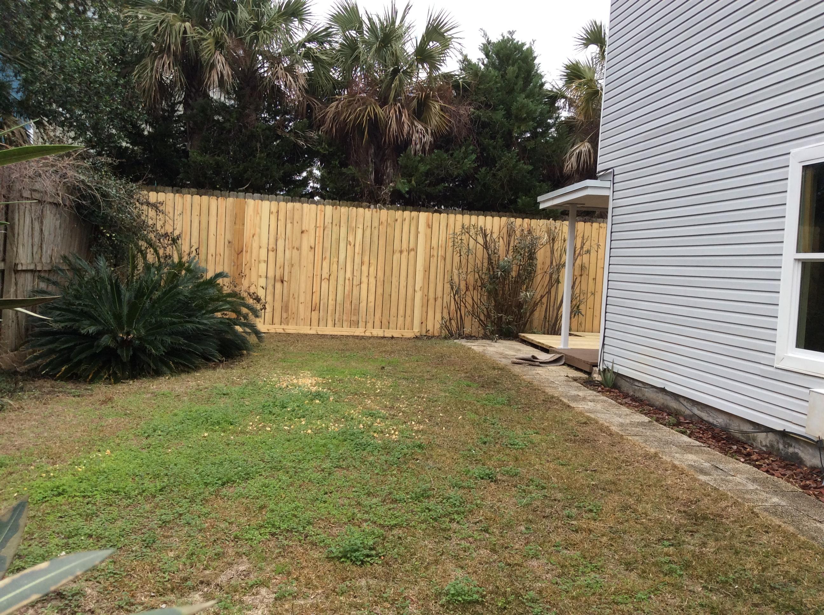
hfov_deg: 56.9
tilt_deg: -3.2
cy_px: 308
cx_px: 412
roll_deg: -2.4
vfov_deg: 44.1
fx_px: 761
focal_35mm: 32
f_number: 2.4
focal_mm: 3.3
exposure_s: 1/259
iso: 32
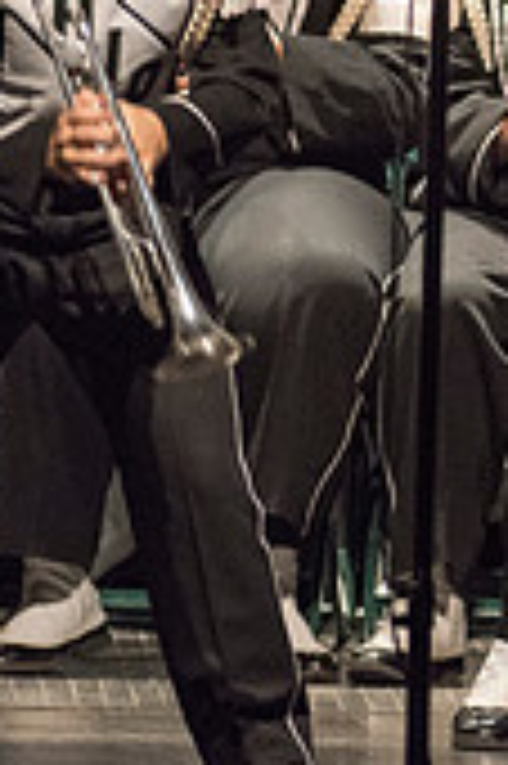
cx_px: 1209
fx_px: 21760
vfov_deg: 2.0
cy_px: -7
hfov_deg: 1.3
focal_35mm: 1026
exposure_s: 1/500
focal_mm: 300
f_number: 2.8
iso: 4000
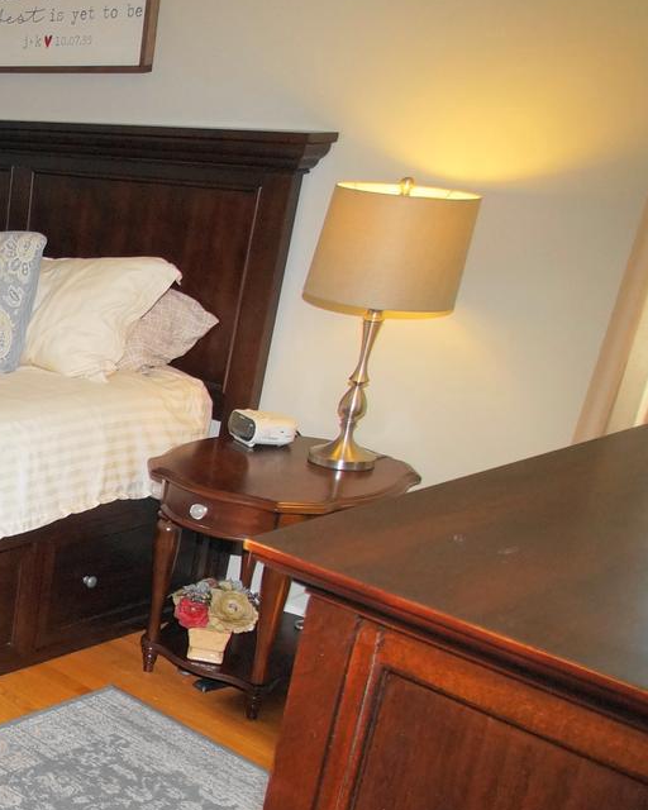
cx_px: -263
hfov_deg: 26.5
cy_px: 585
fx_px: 1079
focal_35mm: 45
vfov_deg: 40.2
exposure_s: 1/160
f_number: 4
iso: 640
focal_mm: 10
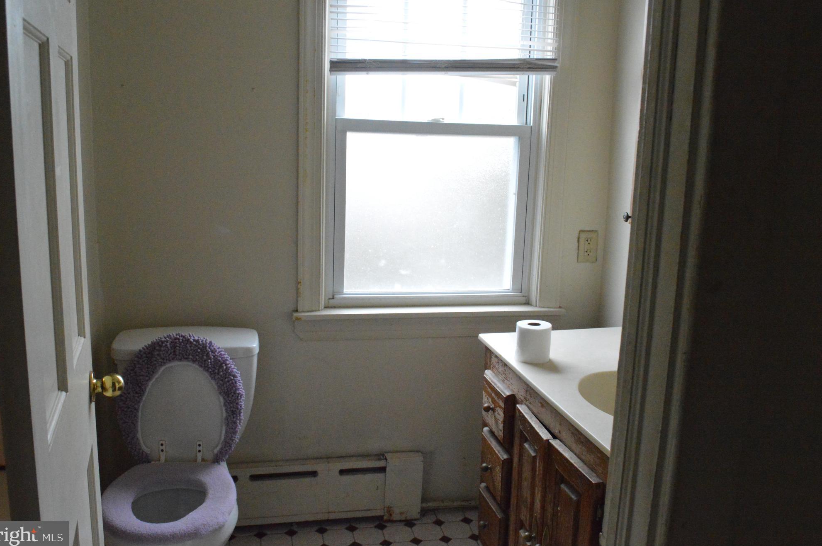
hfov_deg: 60.3
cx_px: 402
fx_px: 707
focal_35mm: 31
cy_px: 269
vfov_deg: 42.2
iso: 6400
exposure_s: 1/200
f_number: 8
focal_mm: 20
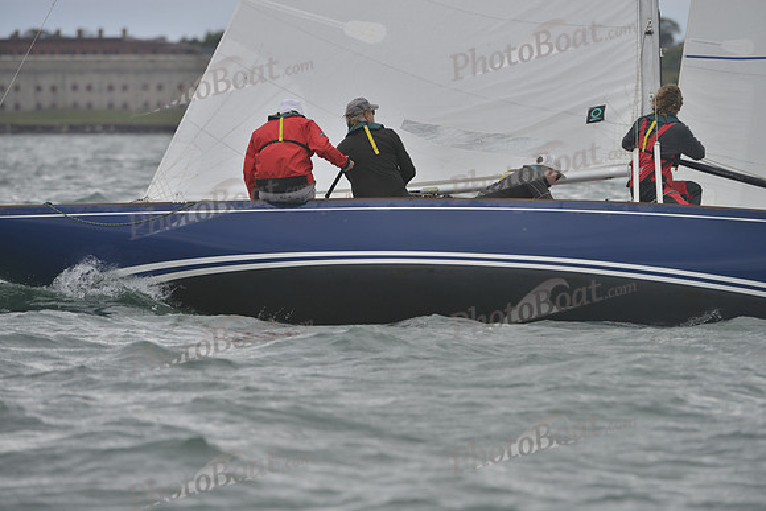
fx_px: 6385
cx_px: 383
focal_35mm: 300
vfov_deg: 4.6
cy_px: 256
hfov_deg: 6.9
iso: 400
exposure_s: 1/1000
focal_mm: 300
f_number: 6.3
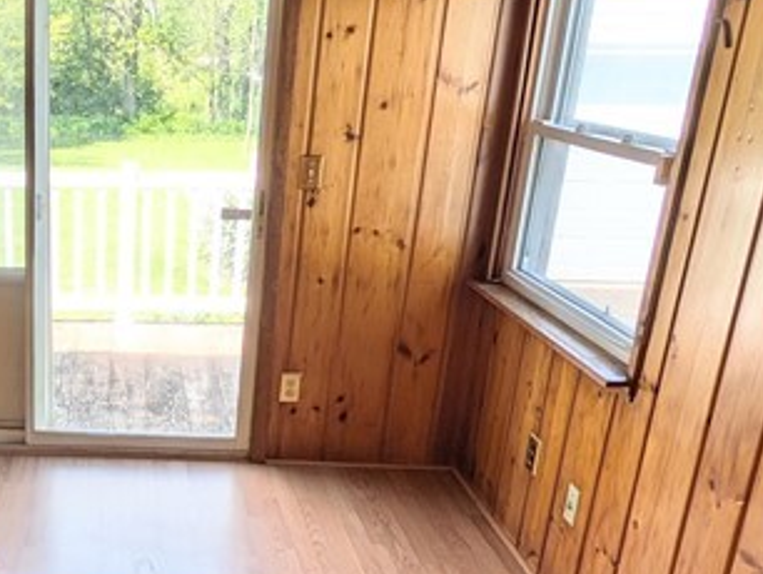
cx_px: 44
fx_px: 882
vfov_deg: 35.8
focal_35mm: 40
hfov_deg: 42.0
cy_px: 367
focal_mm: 2.23
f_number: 1.95
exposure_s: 1/250
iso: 44
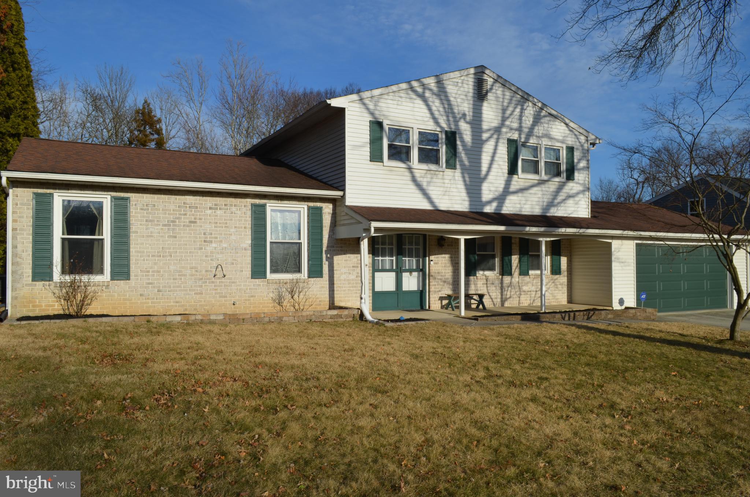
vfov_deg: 47.7
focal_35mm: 27
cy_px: 248
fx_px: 561
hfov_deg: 67.5
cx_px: 375
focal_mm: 18
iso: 100
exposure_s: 1/200
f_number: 13
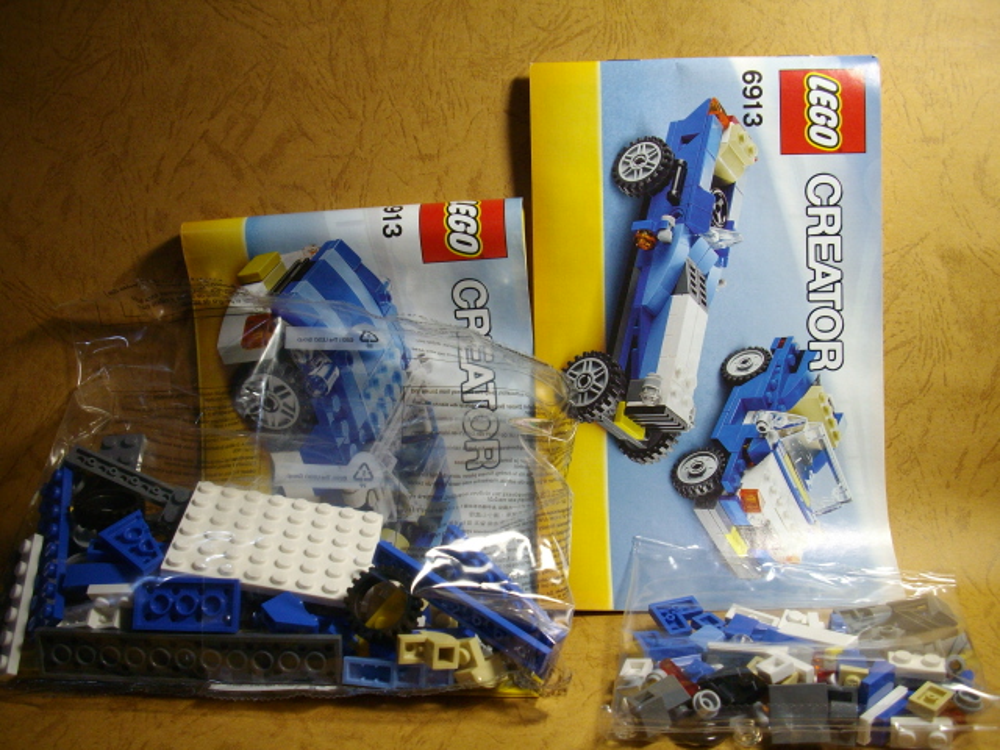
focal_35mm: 37
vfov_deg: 38.7
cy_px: 375
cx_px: 500
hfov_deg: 50.1
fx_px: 1069
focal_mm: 6.2
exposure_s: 1/50
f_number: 2.8
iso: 160
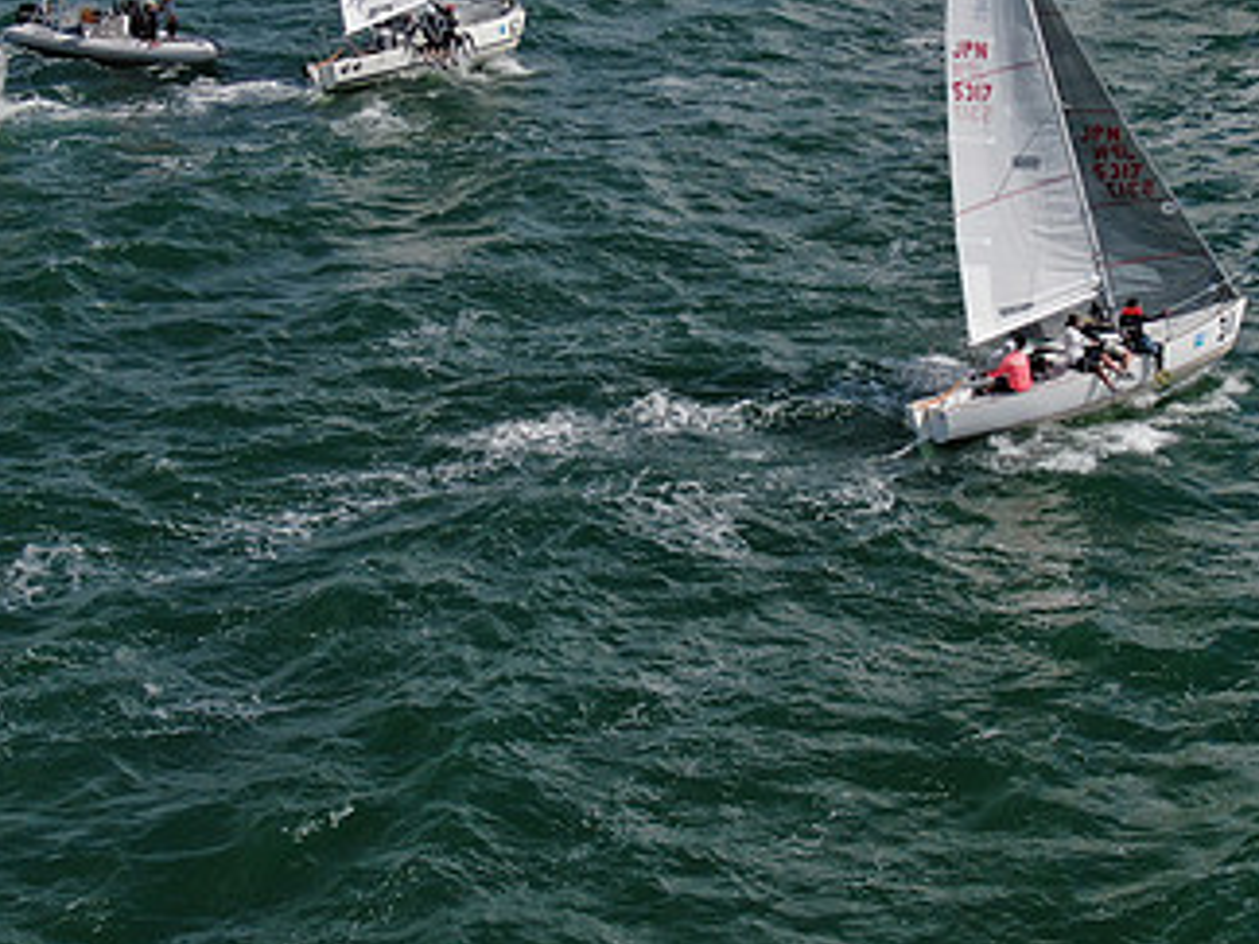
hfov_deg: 22.7
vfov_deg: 17.1
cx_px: 750
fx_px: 3128
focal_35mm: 86
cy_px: 371
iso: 100
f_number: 3.8
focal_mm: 8.6
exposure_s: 1/1250
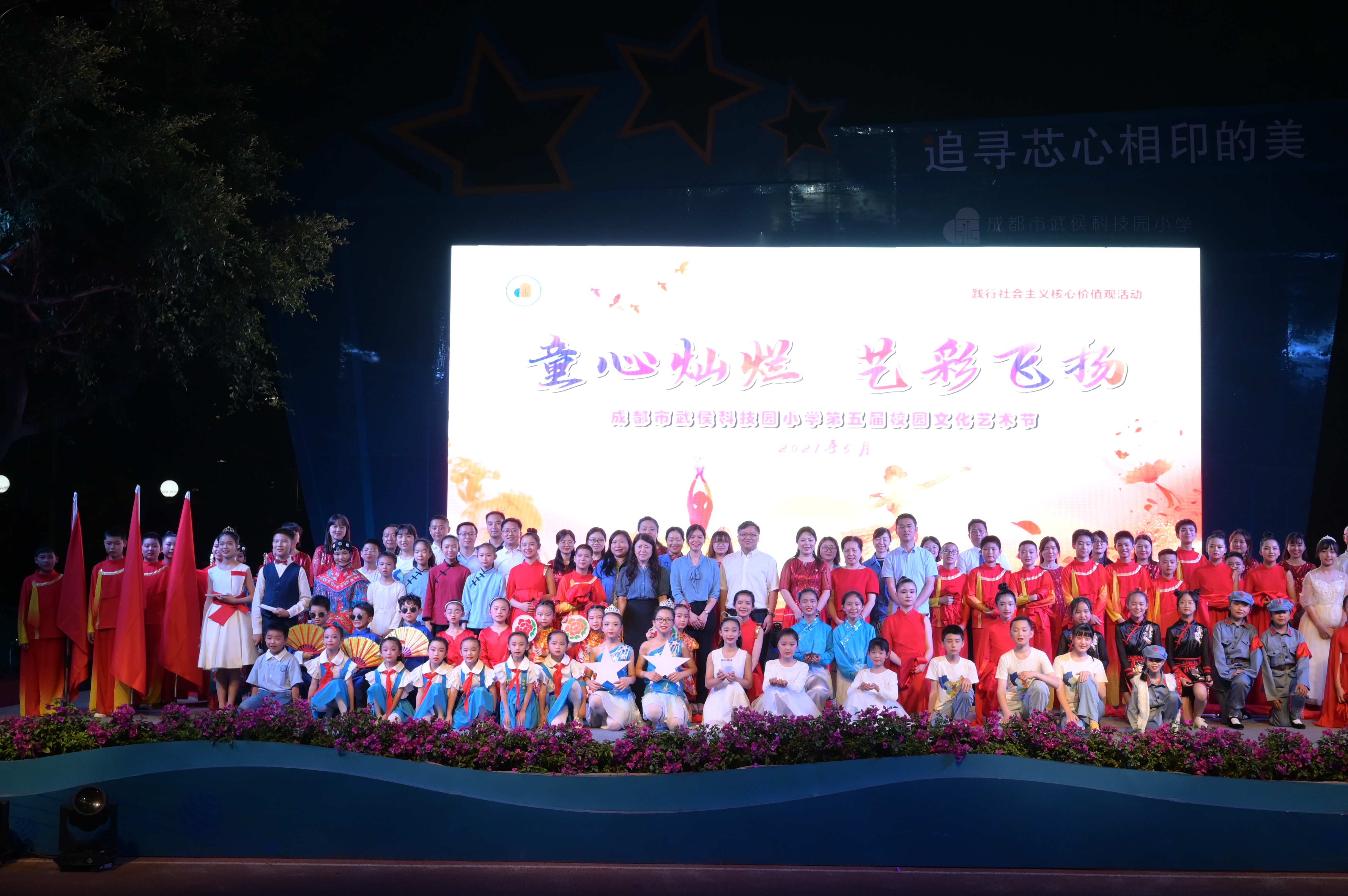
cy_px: 474
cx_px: 787
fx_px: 1497
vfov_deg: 33.3
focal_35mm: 40
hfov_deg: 48.3
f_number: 7.1
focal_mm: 30
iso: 1000
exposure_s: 1/125
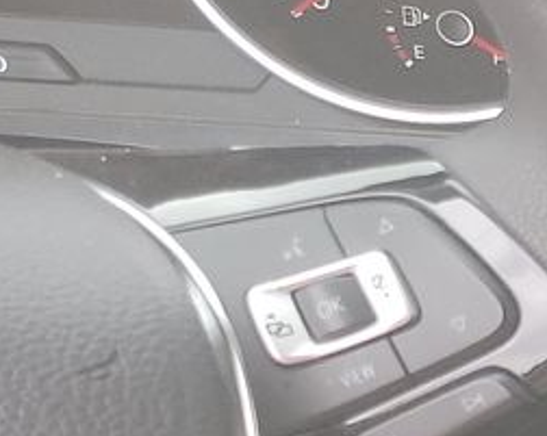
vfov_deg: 9.3
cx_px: 1695
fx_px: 2409
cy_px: 1048
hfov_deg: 9.6
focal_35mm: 149
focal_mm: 6.7
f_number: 1.8
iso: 250
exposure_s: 1/59
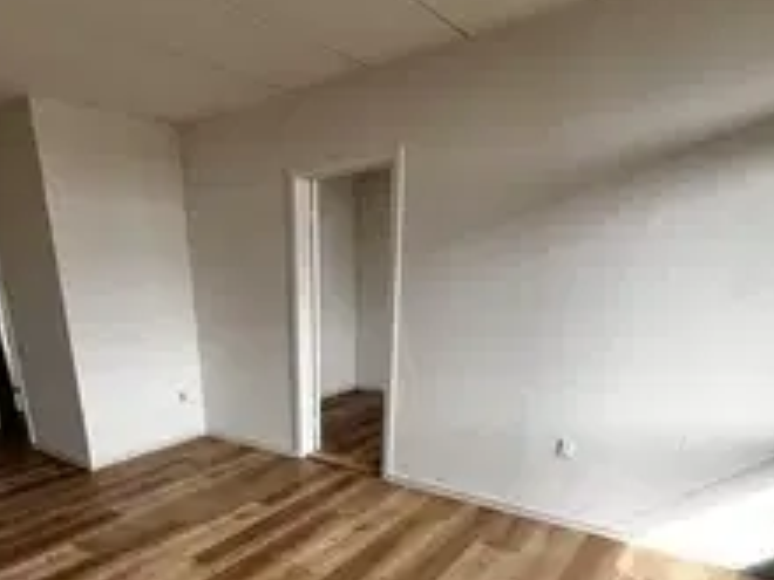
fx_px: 492
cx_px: 290
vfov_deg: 56.6
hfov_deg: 75.1
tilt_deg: -19.8
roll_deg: +1.7
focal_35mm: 22
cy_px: 464
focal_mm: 1.57
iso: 32
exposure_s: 1/99
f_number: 1.8
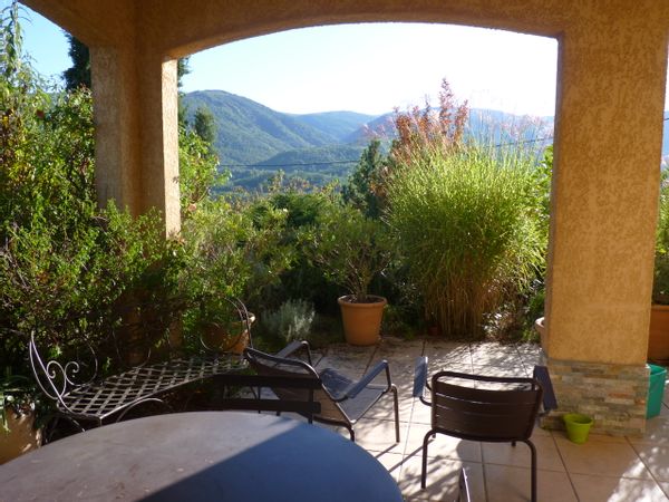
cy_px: 251
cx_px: 334
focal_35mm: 27
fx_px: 522
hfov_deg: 65.3
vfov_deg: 51.4
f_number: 2.8
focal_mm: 4.8
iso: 80
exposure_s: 1/400
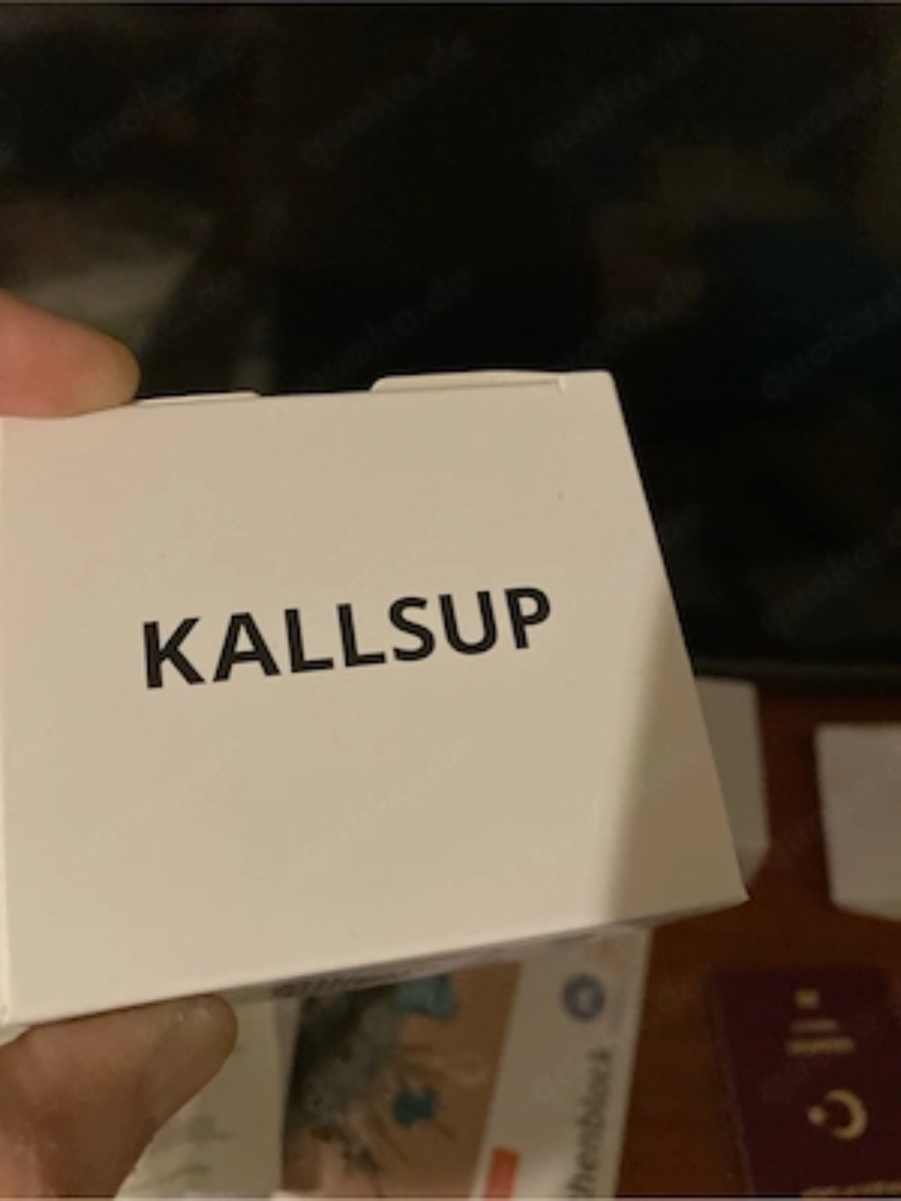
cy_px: 600
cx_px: 450
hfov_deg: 49.7
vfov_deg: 63.4
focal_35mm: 28
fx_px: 972
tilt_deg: -48.8
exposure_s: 1/26
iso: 640
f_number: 1.8
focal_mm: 3.99
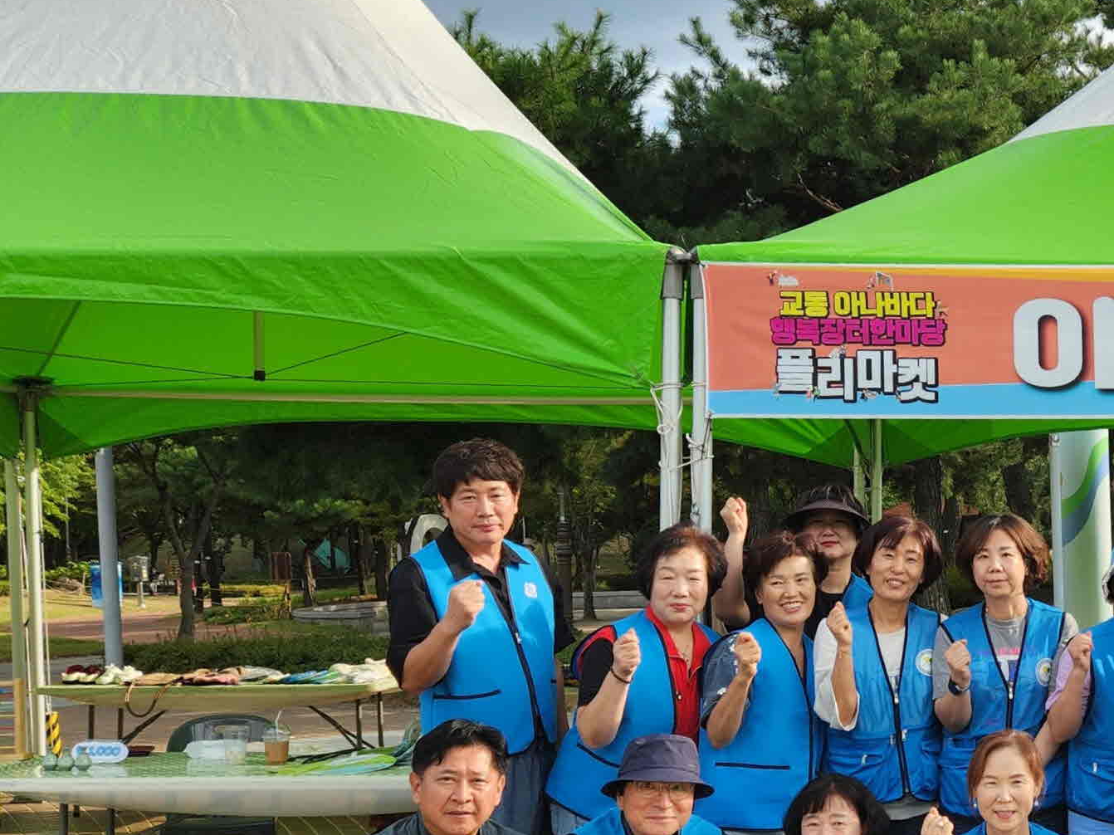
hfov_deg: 35.2
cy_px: 567
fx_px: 1544
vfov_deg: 30.0
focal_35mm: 48
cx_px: 1161
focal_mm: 5.4
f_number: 1.8
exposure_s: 1/496
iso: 20
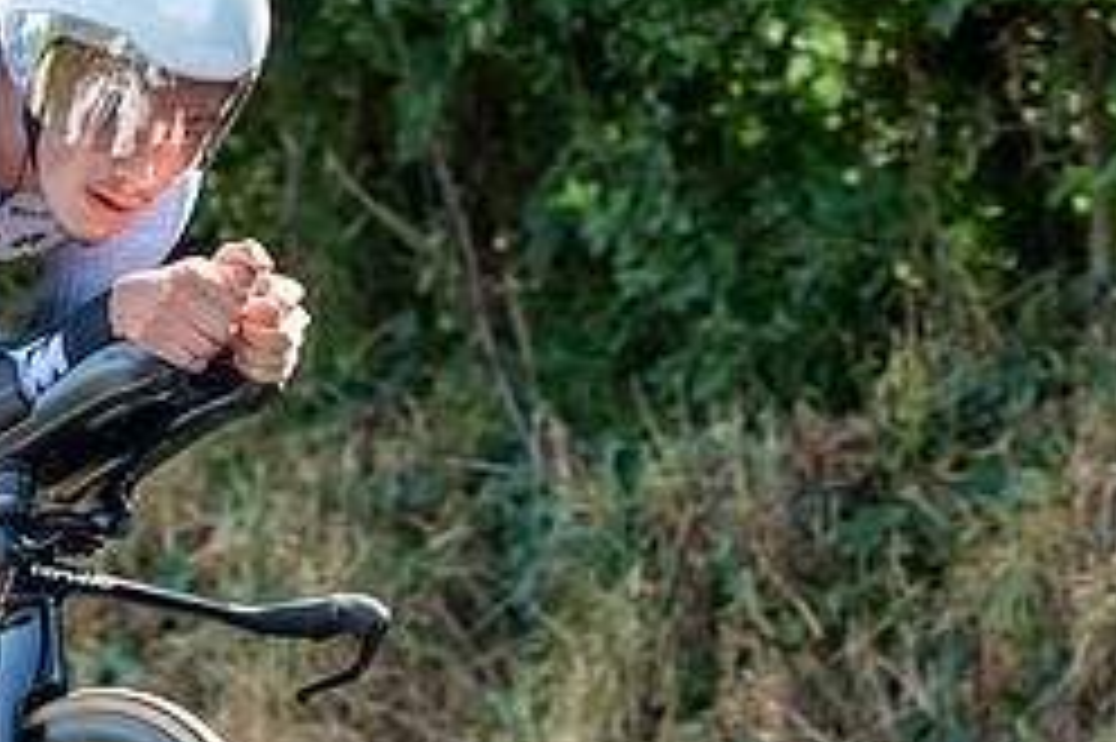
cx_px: 94
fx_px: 11524
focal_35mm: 372
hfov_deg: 5.5
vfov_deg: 3.7
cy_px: 461
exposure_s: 1/1000
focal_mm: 159
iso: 1250
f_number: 4
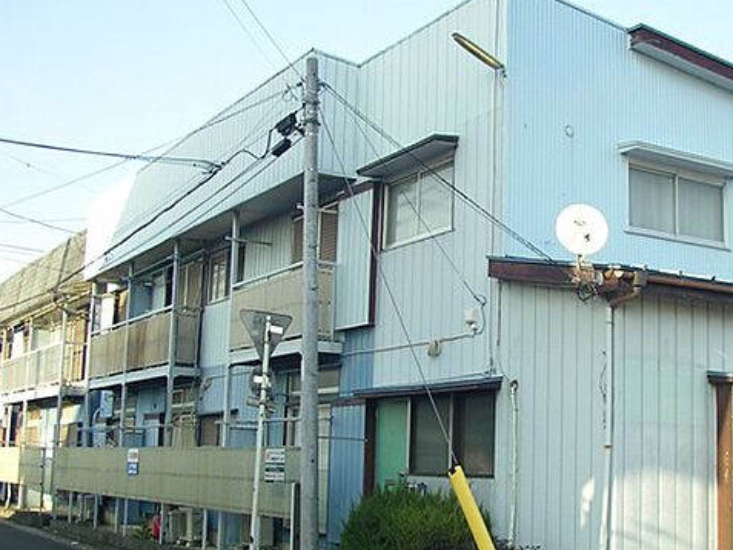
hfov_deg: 37.3
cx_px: 459
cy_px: 321
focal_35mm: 51
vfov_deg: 28.5
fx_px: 1080
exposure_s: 1/332
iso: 71
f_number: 2.9
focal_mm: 6
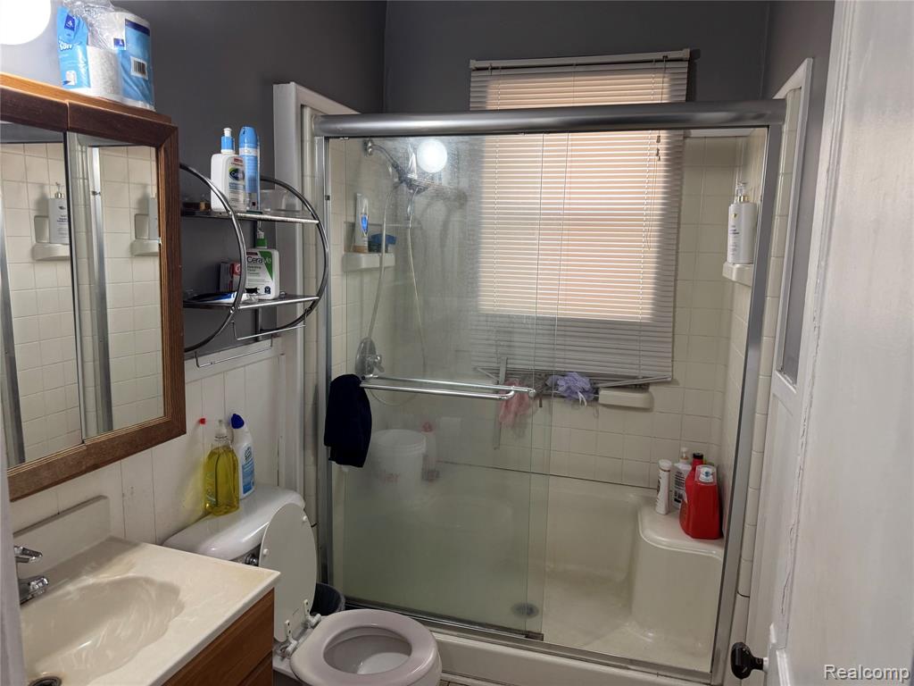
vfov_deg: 56.8
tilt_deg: -9.1
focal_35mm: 24
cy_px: 343
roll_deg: -1.1
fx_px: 634
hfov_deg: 71.6
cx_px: 457
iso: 250
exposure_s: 1/60
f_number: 1.78
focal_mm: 6.76
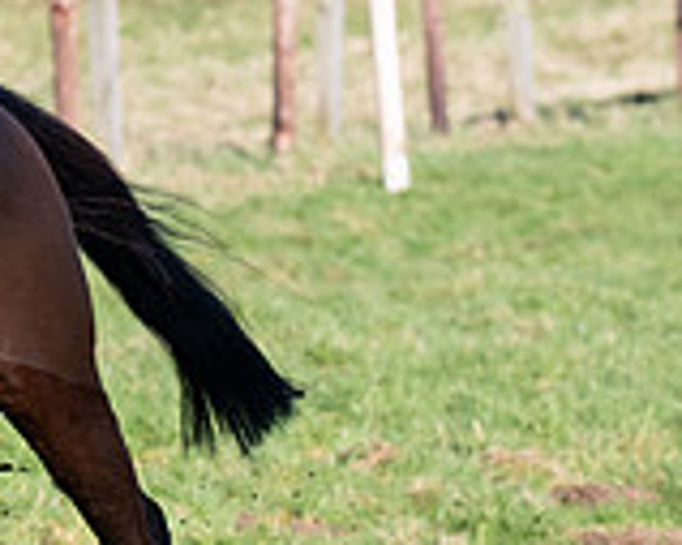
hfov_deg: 1.9
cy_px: 359
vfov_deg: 1.5
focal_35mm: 1006
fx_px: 20293
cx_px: -423
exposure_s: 1/1250
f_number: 5
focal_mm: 135
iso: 200
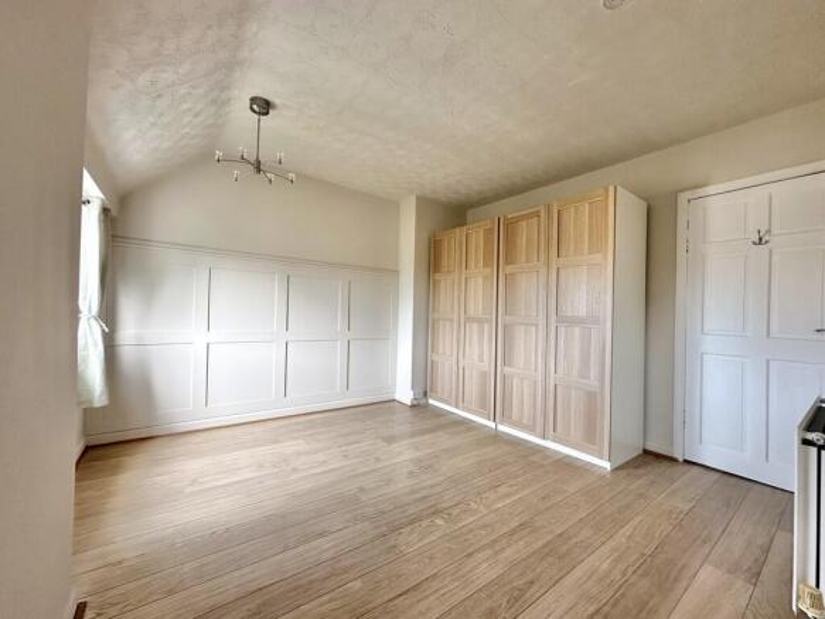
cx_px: 412
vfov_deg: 85.7
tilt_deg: -0.6
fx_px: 334
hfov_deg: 102.1
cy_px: 310
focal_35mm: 14
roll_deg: -2.0
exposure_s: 1/99
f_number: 2.2
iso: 100
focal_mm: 2.22
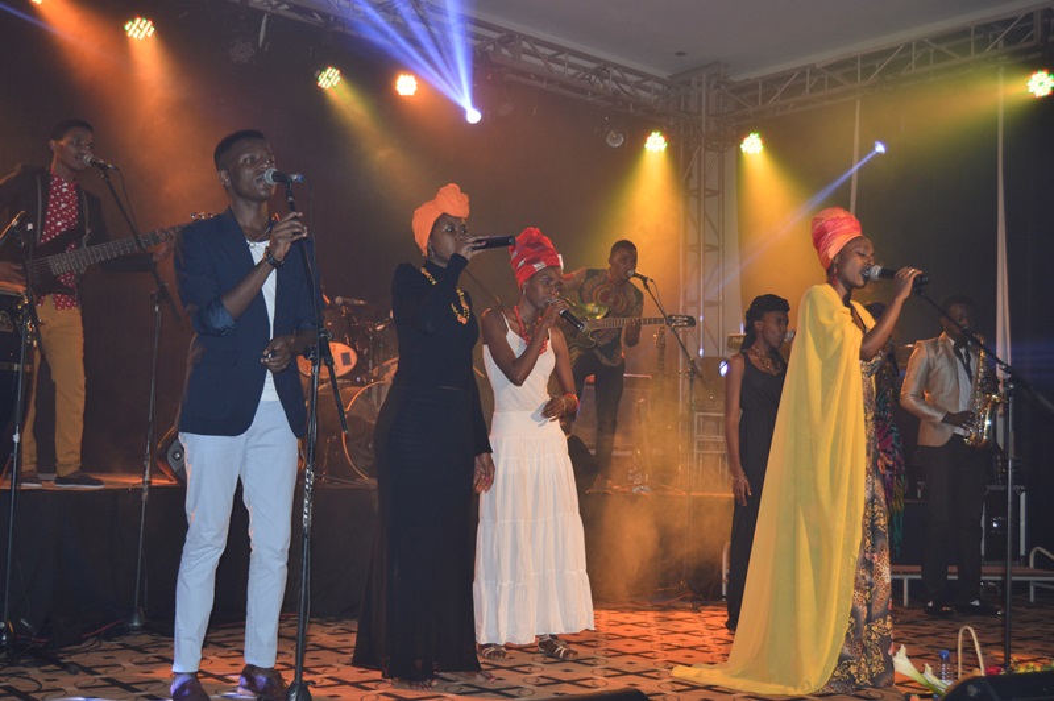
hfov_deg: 46.4
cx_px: 527
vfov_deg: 31.8
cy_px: 350
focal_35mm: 42
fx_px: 1229
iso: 400
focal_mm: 28
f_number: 4
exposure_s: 1/80
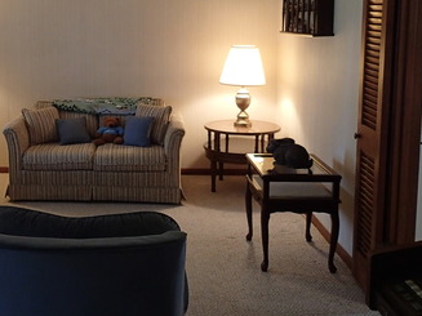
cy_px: 115
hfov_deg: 36.8
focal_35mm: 49
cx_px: 53
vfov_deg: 29.5
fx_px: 597
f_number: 2
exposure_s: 1/30
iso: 250
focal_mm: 4.5
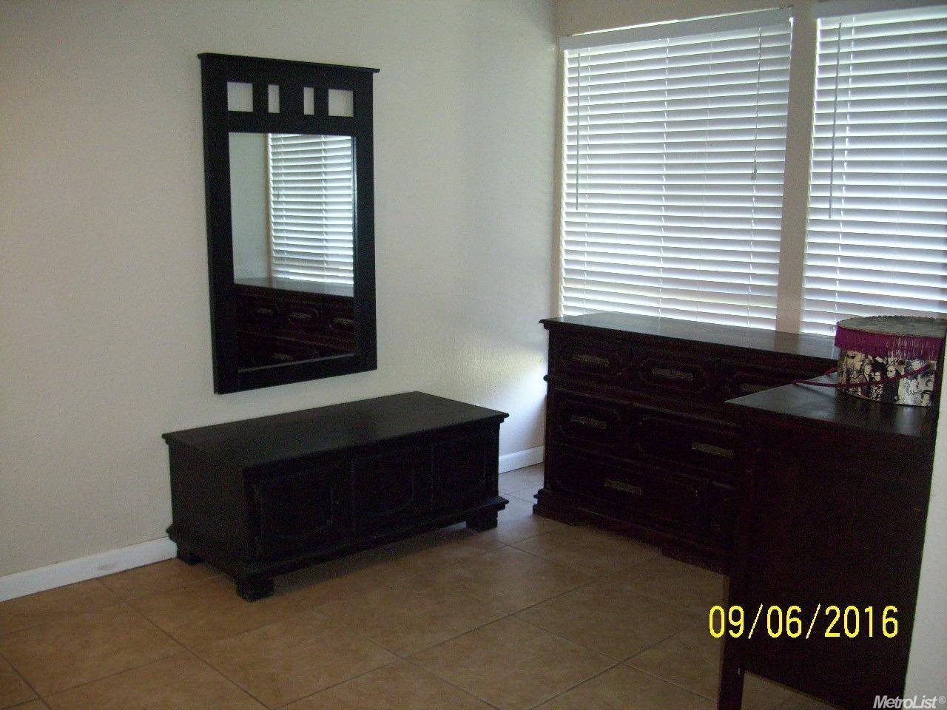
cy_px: 355
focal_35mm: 34
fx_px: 930
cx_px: 474
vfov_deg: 41.8
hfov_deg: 54.0
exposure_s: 1/40
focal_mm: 5.7
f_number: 2.9
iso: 250
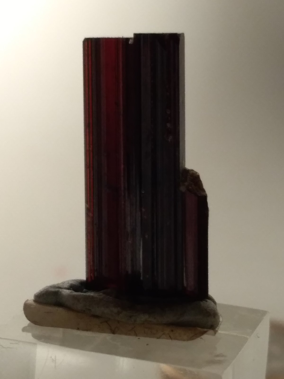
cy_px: 190
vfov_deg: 67.3
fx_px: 284
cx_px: 142
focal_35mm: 26
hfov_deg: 53.1
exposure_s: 1/50
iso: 149
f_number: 2
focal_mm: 3.54
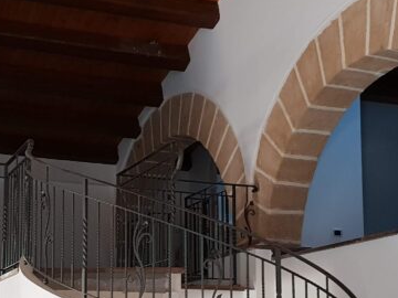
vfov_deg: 19.7
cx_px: 149
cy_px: 232
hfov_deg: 26.2
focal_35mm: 74
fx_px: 851
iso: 250
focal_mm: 4.3
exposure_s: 1/24
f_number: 2.4
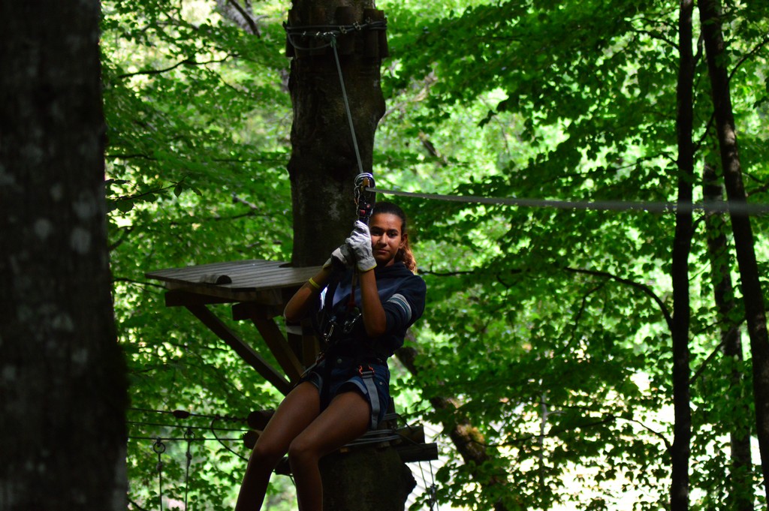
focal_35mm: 105
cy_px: 256
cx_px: 384
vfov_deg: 13.0
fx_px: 2241
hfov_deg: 19.5
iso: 1600
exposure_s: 1/1000
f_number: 4
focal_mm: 70
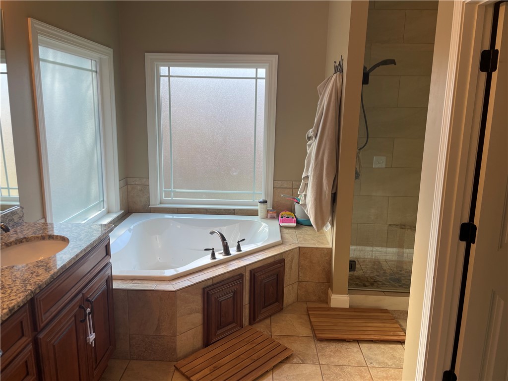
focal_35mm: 26
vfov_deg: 53.1
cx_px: 254
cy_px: 190
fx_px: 382
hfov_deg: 67.3
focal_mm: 4.2
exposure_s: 1/120
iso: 40
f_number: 1.6
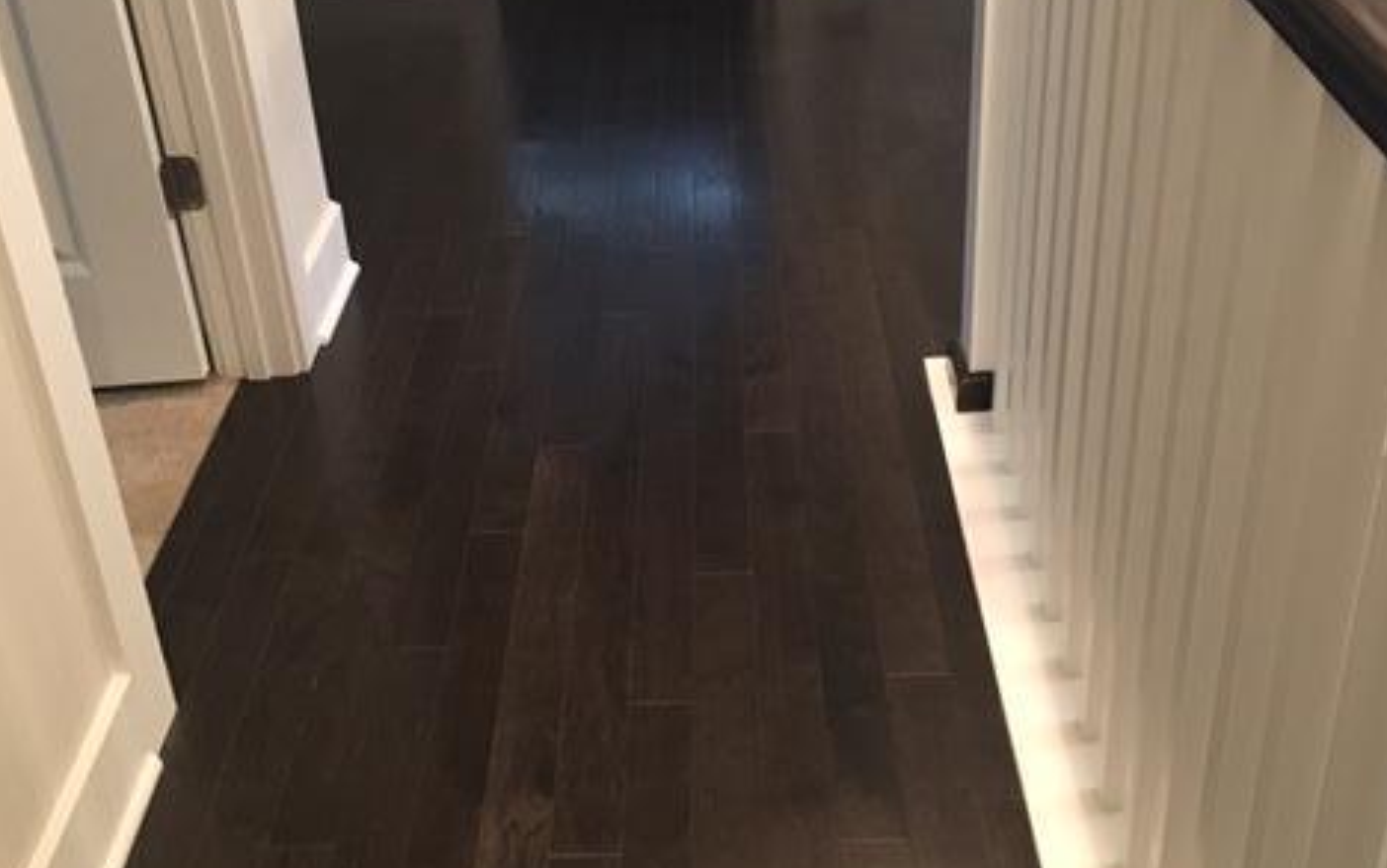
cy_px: 338
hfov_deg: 47.2
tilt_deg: -29.4
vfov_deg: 30.5
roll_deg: +3.3
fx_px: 1588
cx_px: 696
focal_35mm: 42
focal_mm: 4.15
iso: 250
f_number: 2.2
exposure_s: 1/15
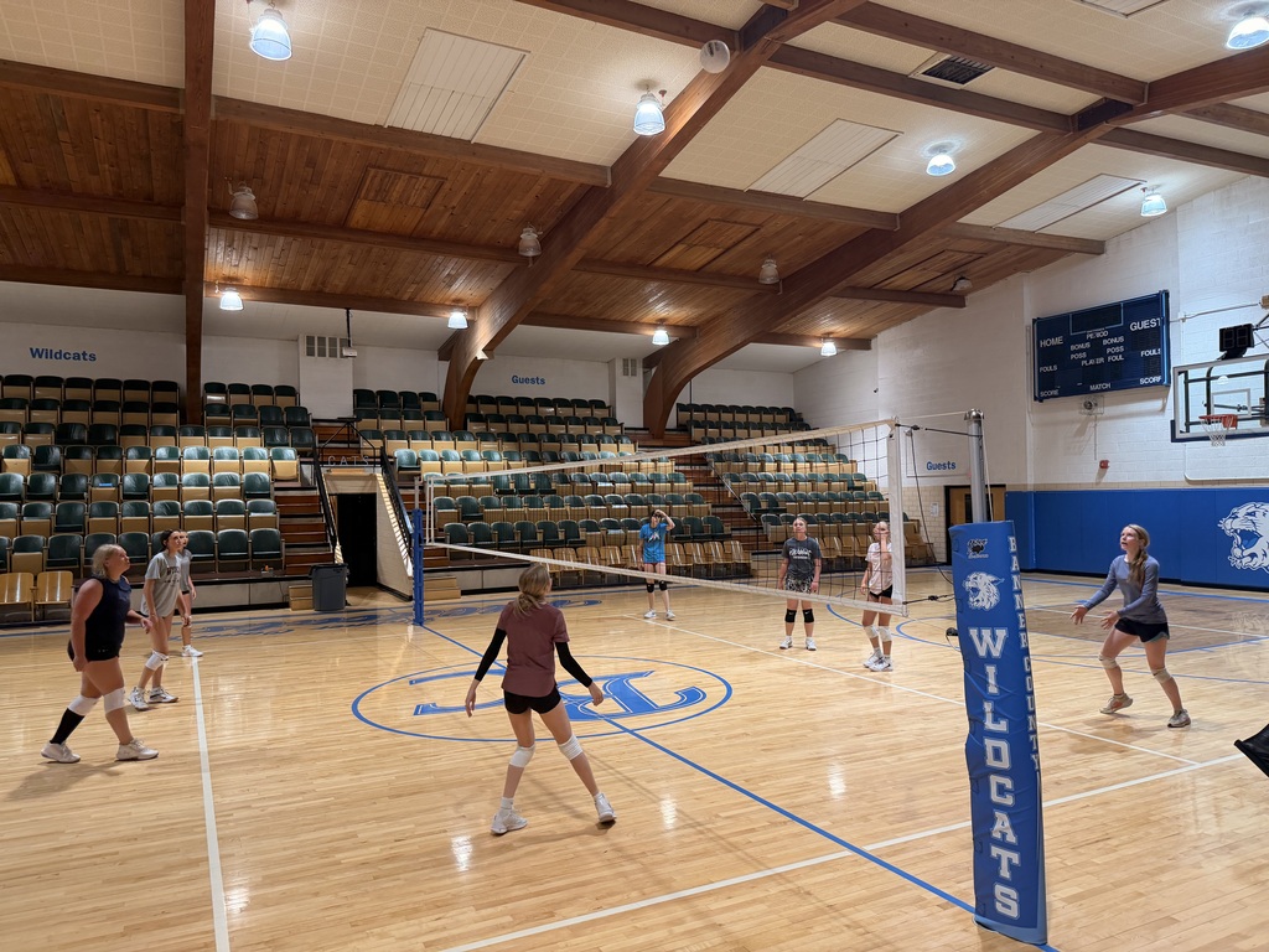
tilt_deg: +2.9
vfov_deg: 56.8
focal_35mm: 24
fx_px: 880
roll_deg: +0.3
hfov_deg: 71.6
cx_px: 634
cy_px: 476
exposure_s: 1/121
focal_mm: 6.76
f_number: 1.78
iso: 200
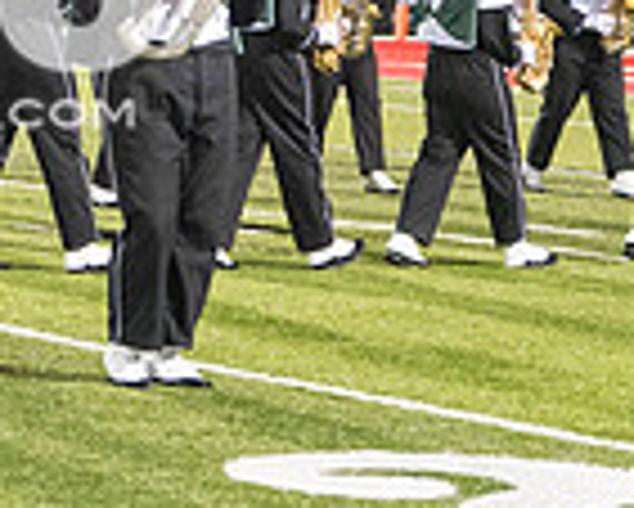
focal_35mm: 271
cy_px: -47
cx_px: -175
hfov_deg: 7.1
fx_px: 5089
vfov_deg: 5.7
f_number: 5.6
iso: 5000
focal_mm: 70
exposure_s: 1/160
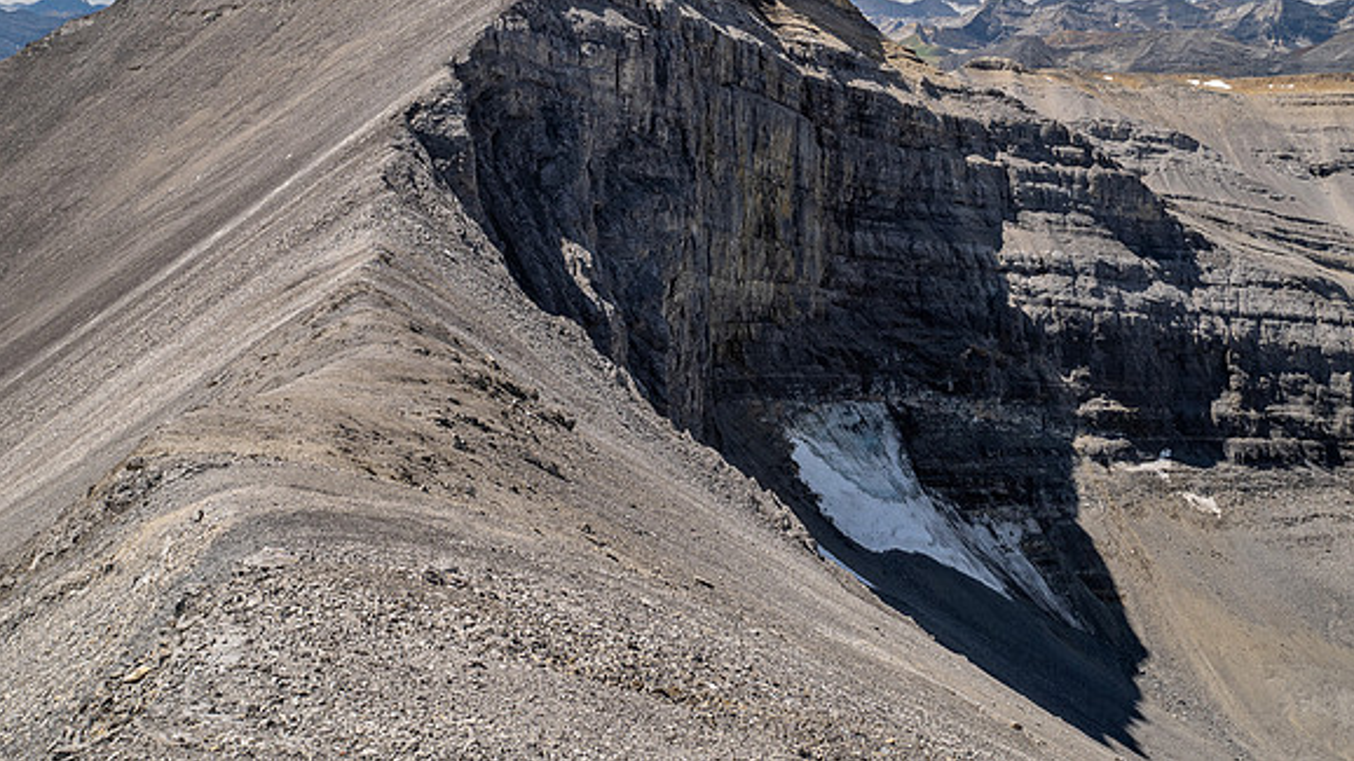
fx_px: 1256
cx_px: 677
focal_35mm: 35
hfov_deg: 56.6
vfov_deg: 33.4
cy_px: 254
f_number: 8
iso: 200
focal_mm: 16
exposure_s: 1/100
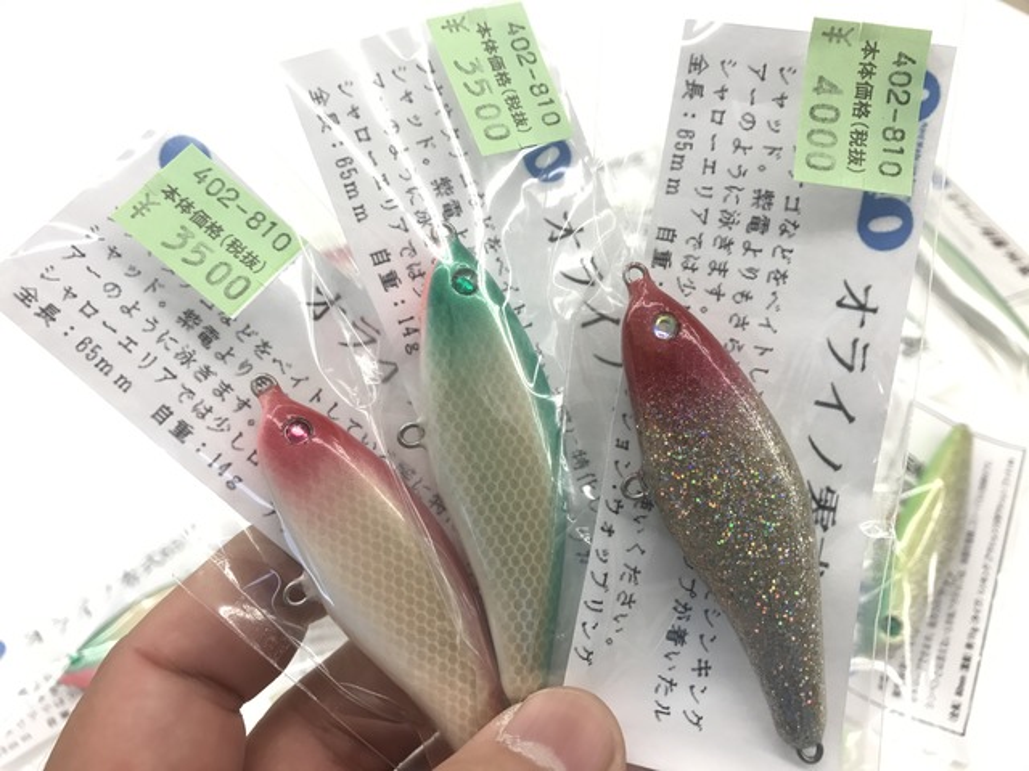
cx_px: 514
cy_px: 386
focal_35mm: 28
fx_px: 832
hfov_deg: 63.4
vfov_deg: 49.7
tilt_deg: -45.9
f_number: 1.8
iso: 32
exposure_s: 1/100
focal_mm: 3.99
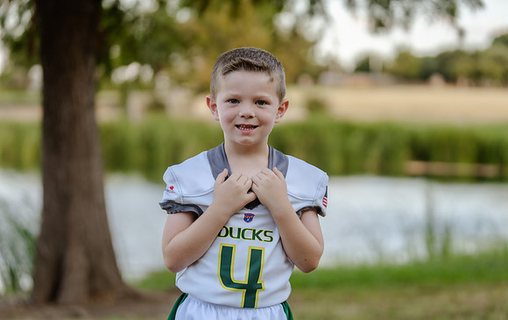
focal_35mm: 96
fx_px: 1326
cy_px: 177
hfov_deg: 21.7
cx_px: 265
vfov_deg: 13.7
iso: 160
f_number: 2.8
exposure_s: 1/320
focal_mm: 90
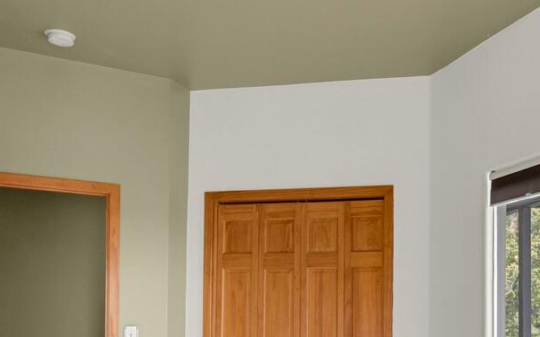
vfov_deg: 26.5
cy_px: 335
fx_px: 677
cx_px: 477
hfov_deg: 40.5
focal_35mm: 46
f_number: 8
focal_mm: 17
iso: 2200
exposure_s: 1/20
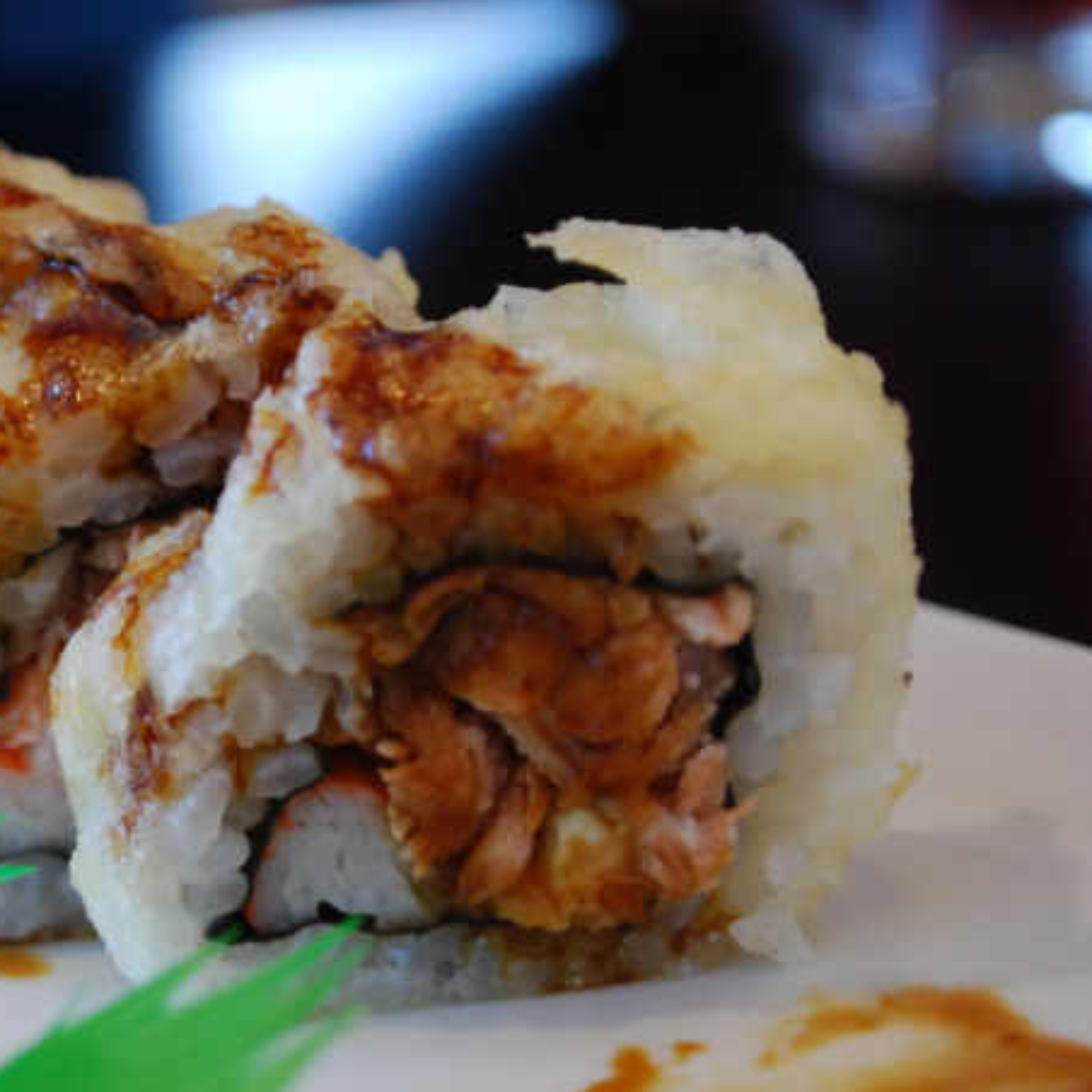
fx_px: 3747
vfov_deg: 16.6
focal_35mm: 105
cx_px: -13
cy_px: 669
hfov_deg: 16.2
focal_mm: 40
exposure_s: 1/5
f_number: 5.3
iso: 200
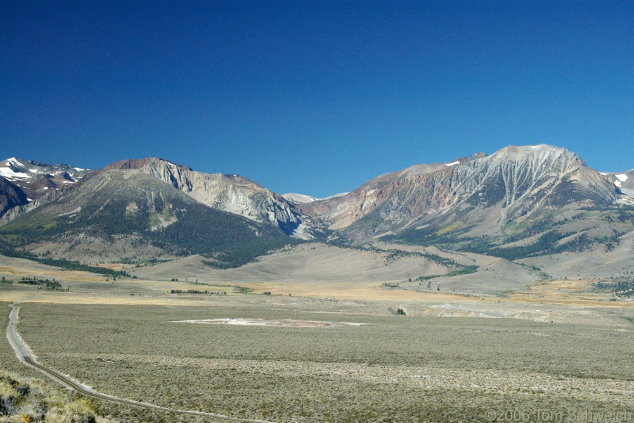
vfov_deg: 20.2
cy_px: 212
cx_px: 317
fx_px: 1189
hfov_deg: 29.9
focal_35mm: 68
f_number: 8
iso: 800
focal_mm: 45
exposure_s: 1/750
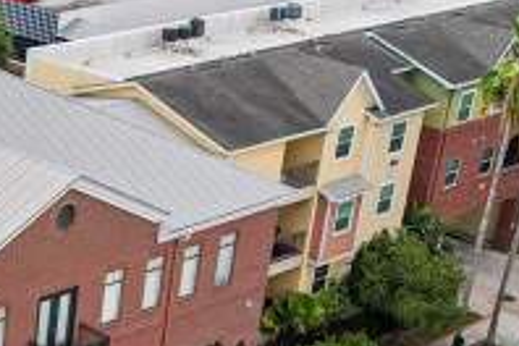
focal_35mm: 89
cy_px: 313
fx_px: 1283
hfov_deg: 20.2
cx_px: -225
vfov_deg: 15.2
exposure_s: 1/1500
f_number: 2.8
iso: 160
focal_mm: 8.4
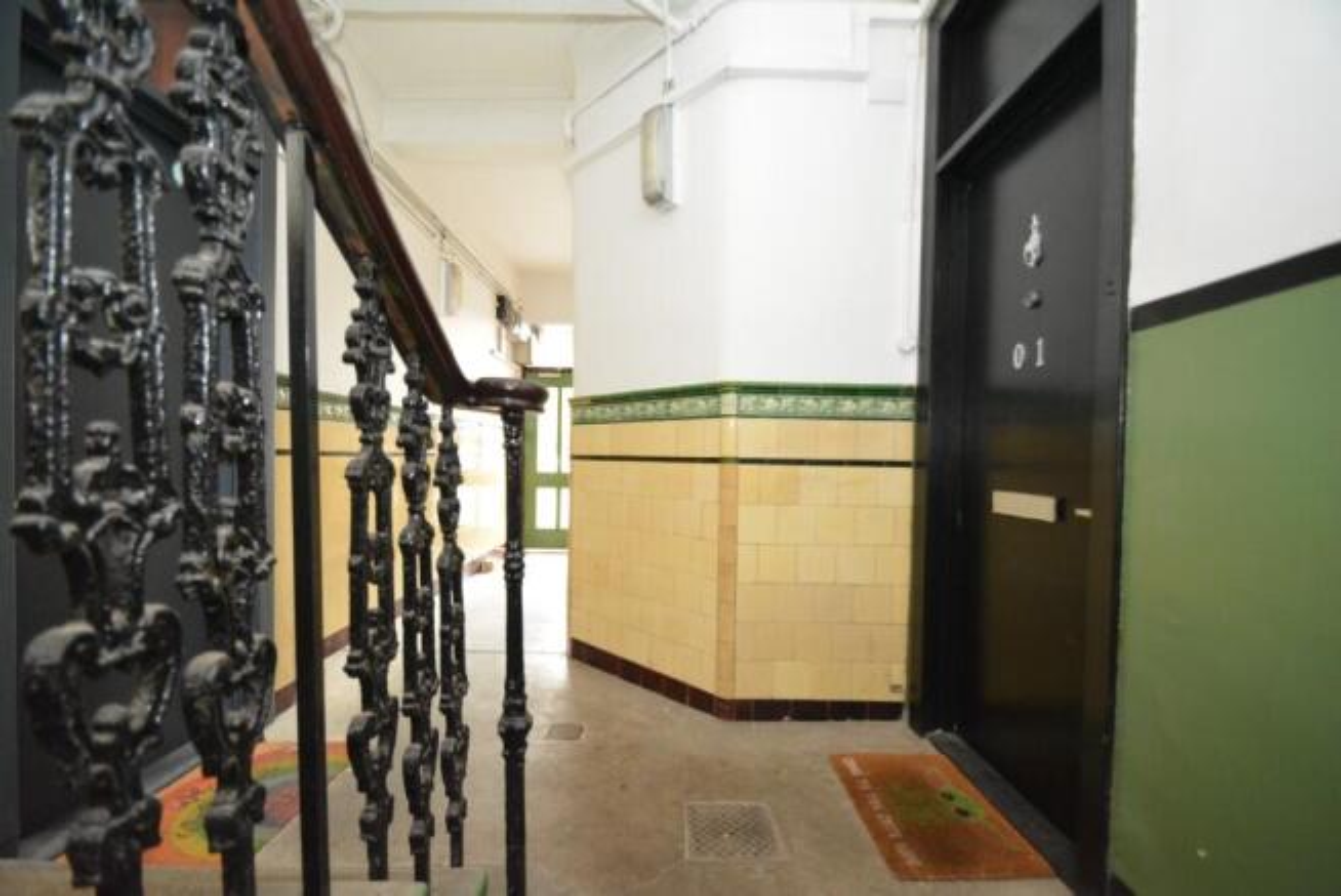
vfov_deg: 77.4
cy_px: 448
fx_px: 559
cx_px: 670
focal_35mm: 15
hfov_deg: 100.4
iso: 2500
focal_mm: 10
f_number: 4
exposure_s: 1/60
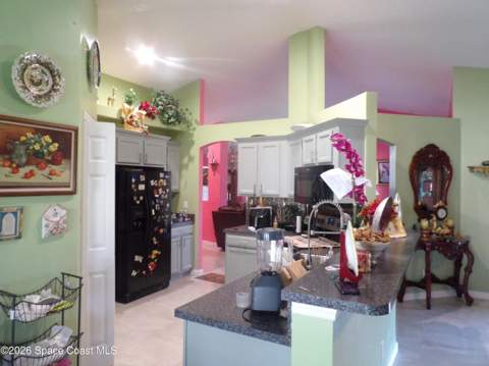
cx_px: 244
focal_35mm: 24
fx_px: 339
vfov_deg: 56.7
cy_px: 183
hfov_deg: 71.7
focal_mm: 4.3
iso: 712
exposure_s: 1/17
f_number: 3.2
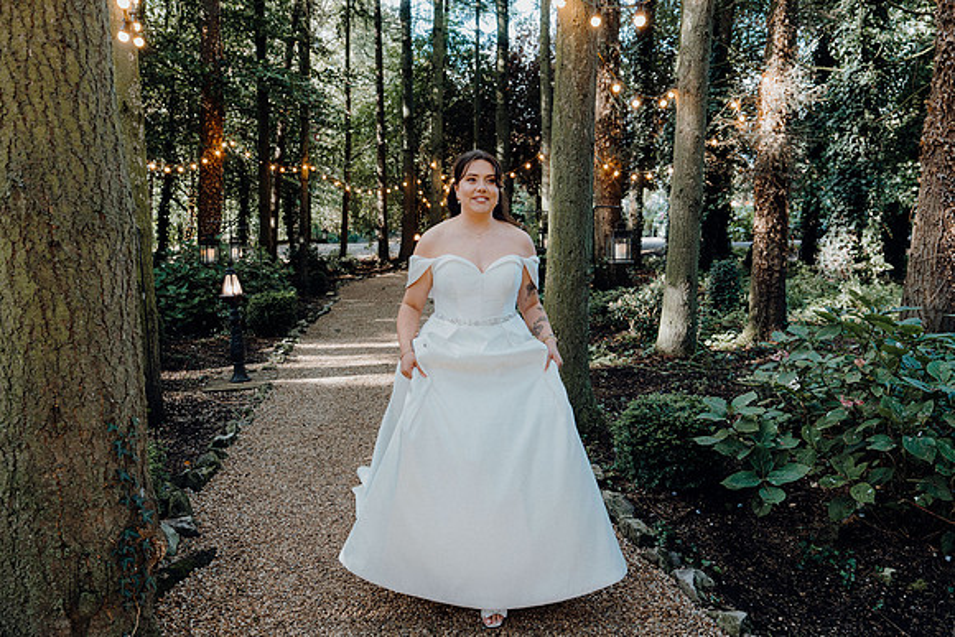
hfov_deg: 69.4
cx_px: 478
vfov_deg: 49.6
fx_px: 690
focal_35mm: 26
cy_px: 318
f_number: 3.5
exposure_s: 1/250
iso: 800
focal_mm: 26
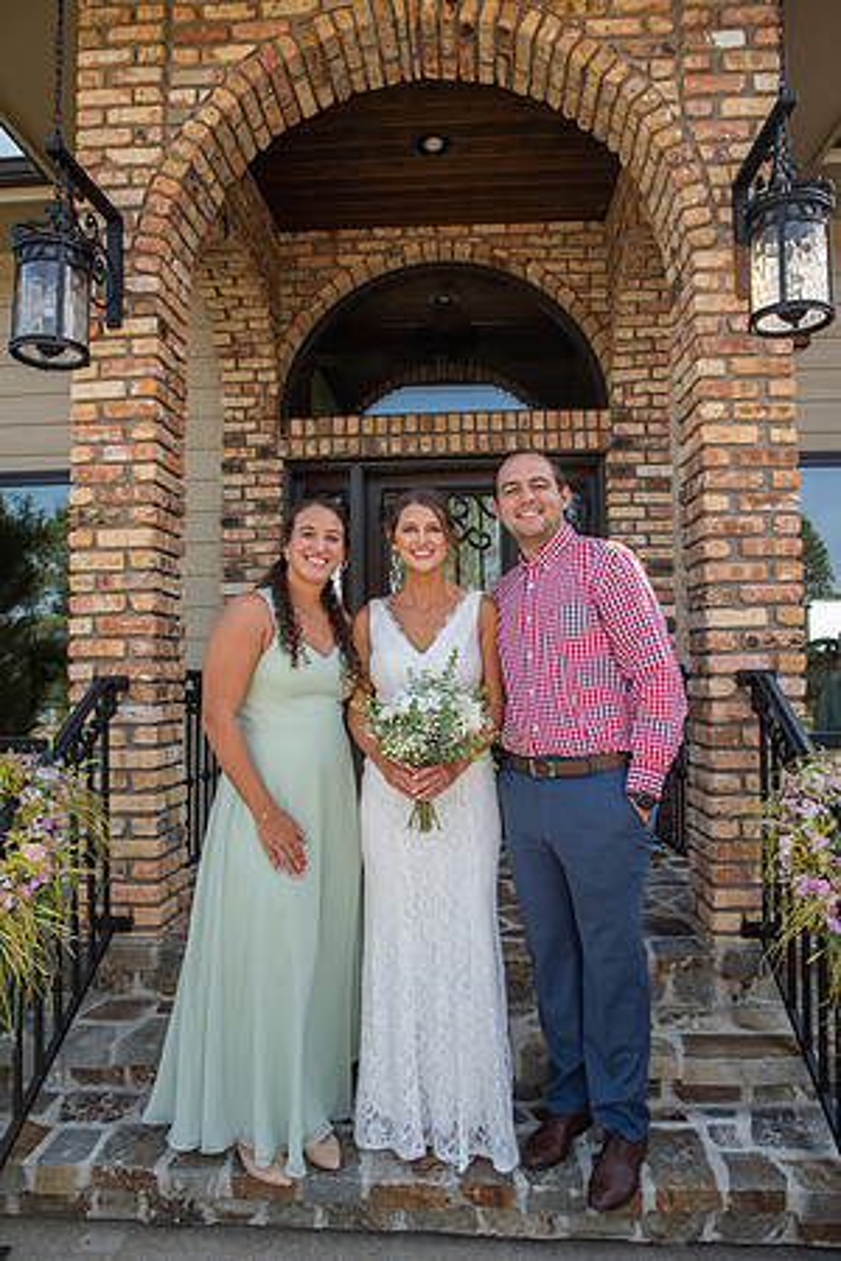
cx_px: 420
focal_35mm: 24
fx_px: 841
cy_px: 630
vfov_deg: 73.7
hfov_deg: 53.1
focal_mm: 24
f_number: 4.5
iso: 125
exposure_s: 1/160
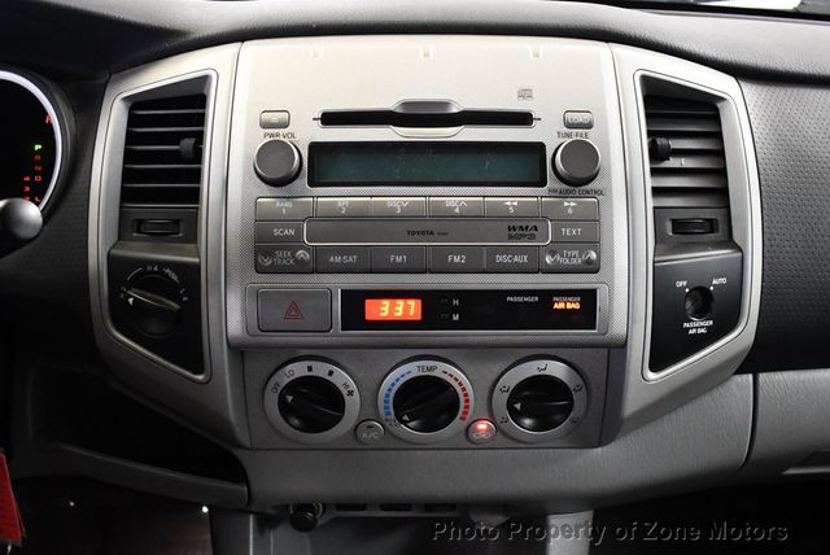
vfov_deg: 36.9
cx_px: 415
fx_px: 831
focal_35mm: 36
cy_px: 278
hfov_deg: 53.1
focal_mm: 18
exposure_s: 1/60
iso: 3200
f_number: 3.5
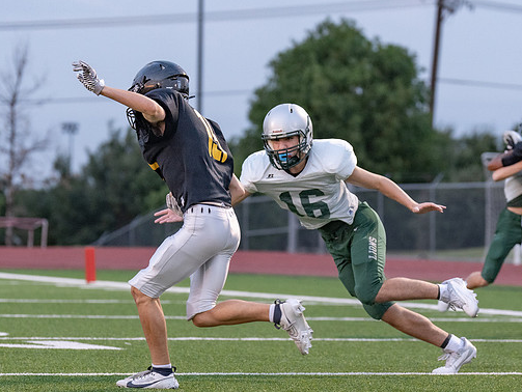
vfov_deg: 7.2
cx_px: 269
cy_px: 246
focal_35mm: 206
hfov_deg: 9.6
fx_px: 3109
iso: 2000
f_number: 2.8
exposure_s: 1/1000
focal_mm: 108
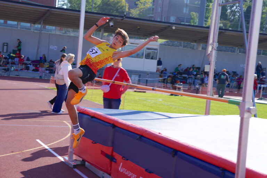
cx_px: 134
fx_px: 519
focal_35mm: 70
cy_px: 89
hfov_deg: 28.8
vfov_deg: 19.5
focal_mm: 70
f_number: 5.6
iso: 100
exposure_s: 1/320
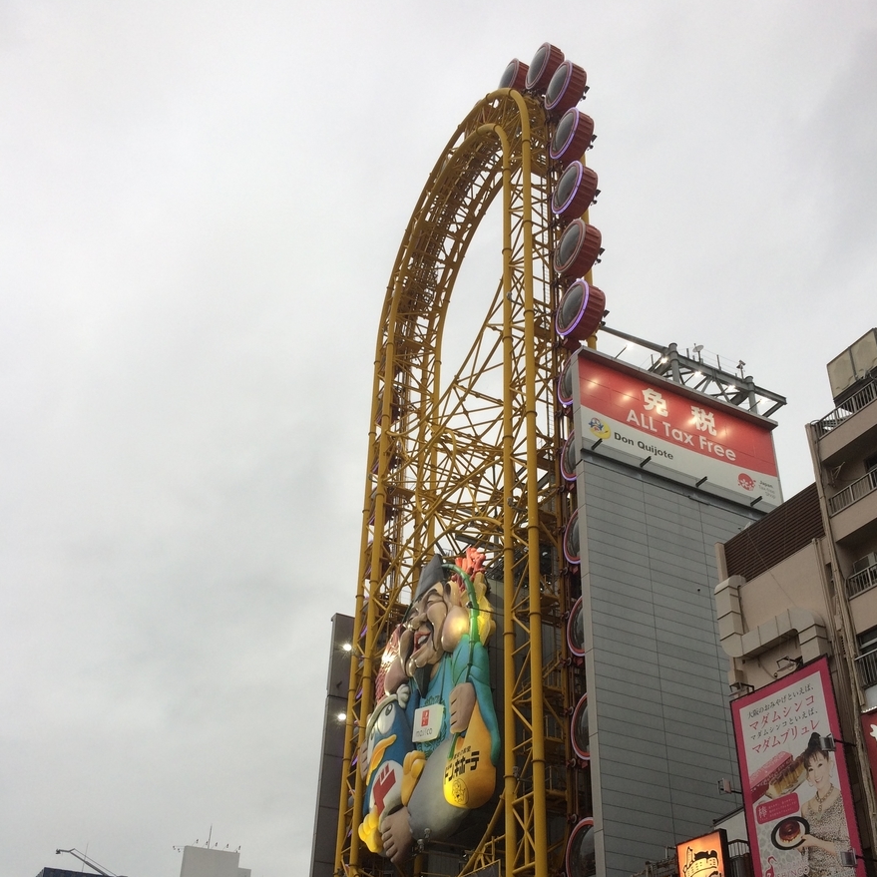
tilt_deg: +29.7
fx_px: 1003
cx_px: 435
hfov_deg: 47.2
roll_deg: -1.9
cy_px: 580
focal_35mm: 35
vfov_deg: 46.5
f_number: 2.2
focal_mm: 4.15
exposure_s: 1/120
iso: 40
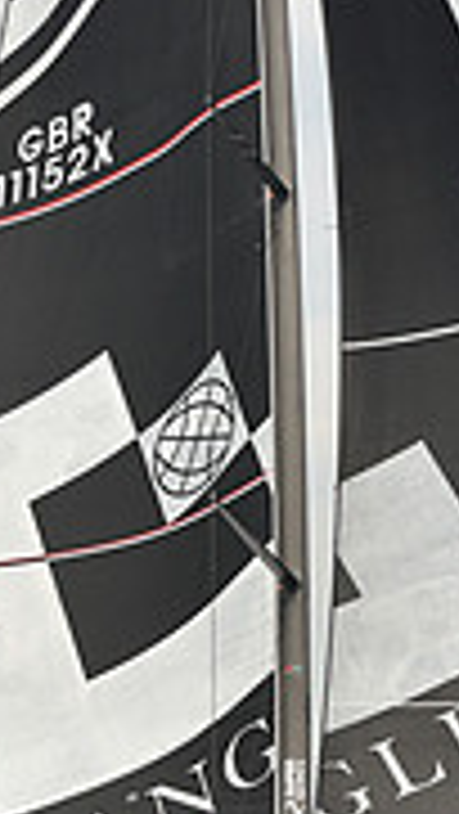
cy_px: 852
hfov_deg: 5.2
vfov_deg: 9.1
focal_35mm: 235
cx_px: 234
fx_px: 5078
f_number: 5.6
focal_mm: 70
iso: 250
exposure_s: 1/640
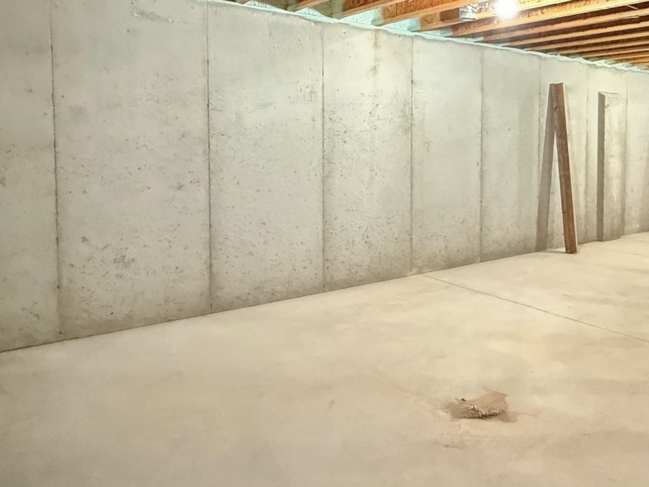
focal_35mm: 31
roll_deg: -0.7
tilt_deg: -2.2
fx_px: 581
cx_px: 496
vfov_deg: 44.9
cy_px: 168
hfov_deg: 55.2
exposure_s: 1/30
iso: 1600
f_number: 2.2
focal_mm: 2.22
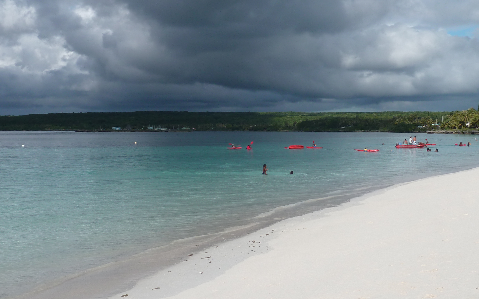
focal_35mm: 62
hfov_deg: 32.9
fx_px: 809
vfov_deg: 20.9
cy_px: 137
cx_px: 270
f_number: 3.6
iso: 80
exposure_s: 1/1300
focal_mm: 6.1
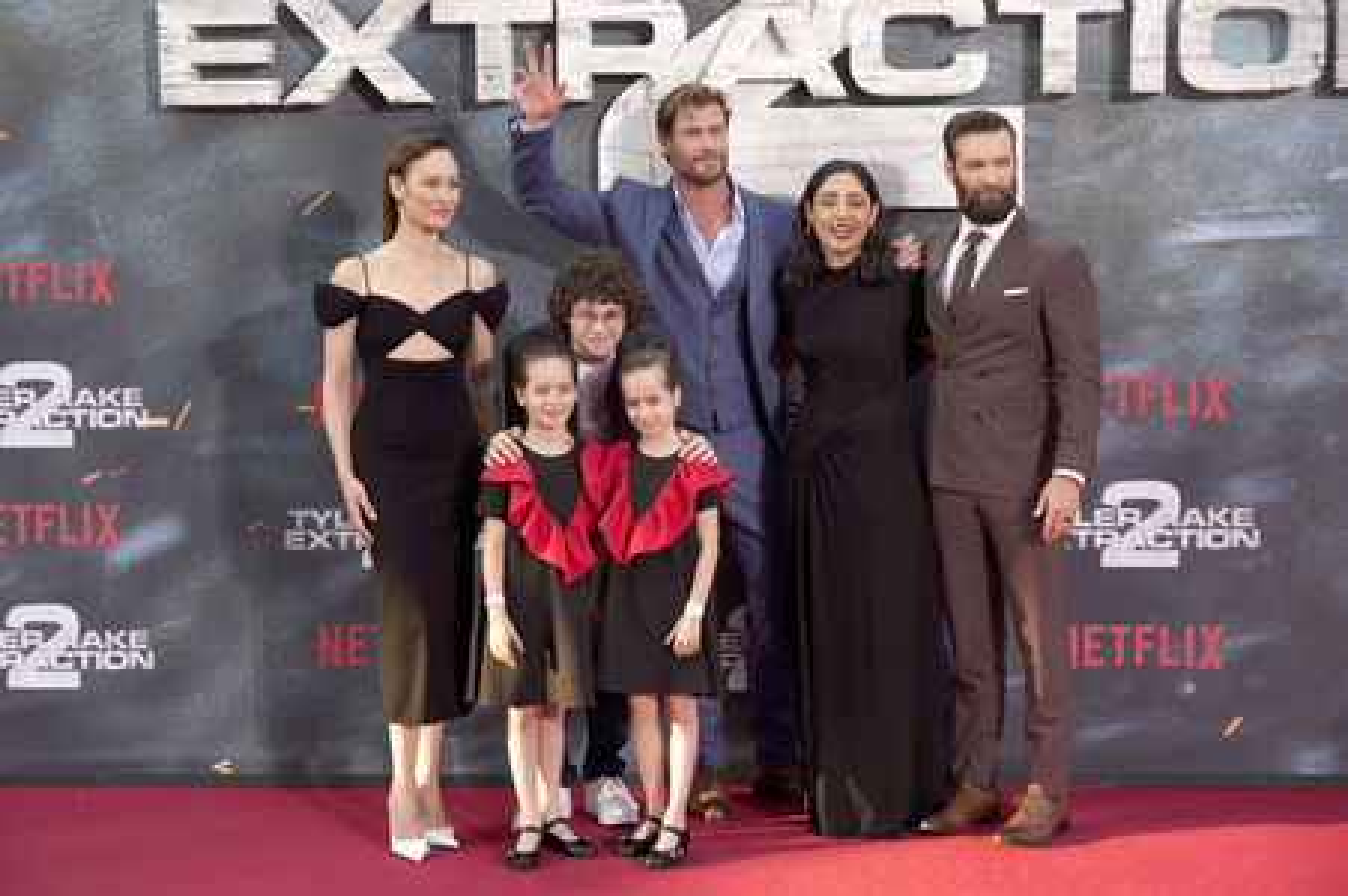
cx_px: 674
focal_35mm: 75
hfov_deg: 27.0
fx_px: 2806
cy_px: 448
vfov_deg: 18.2
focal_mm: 75
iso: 100
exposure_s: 1/125
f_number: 6.3
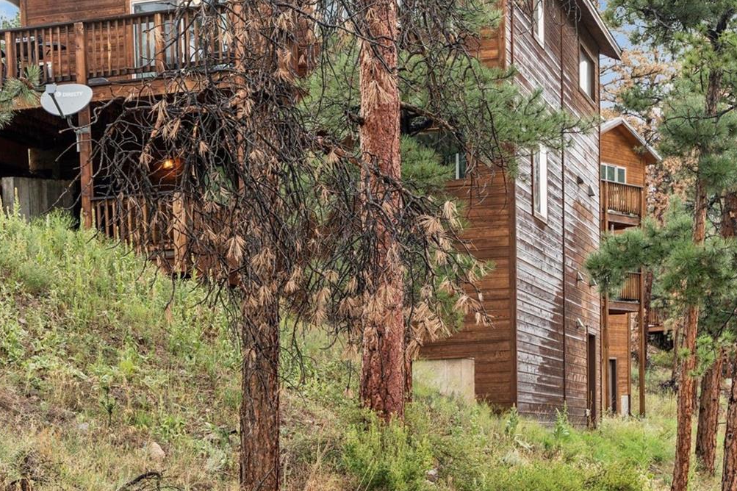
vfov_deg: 18.0
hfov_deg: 27.0
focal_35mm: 75
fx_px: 1535
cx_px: 346
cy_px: 108
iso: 400
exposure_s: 1/50
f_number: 9
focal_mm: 47
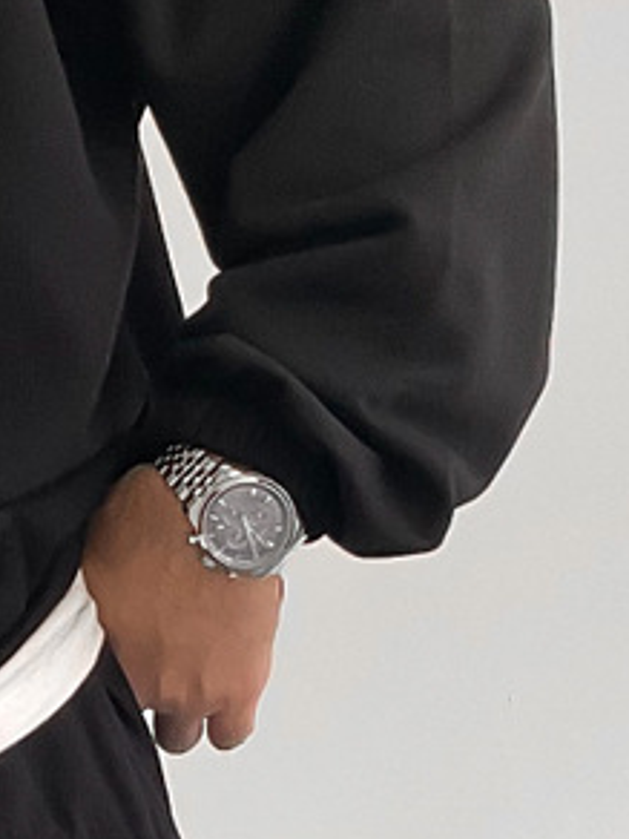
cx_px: -144
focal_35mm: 159
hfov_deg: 9.2
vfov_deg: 12.2
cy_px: 885
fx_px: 3852
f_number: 1.8
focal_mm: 3
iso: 64
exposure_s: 1/120
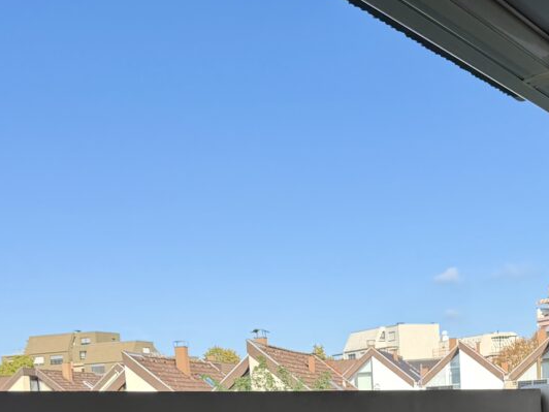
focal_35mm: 65
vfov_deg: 20.5
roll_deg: +3.3
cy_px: 549
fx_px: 1031
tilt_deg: -8.0
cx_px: 376
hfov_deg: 29.6
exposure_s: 1/2703
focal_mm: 6.76
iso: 80
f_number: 1.78
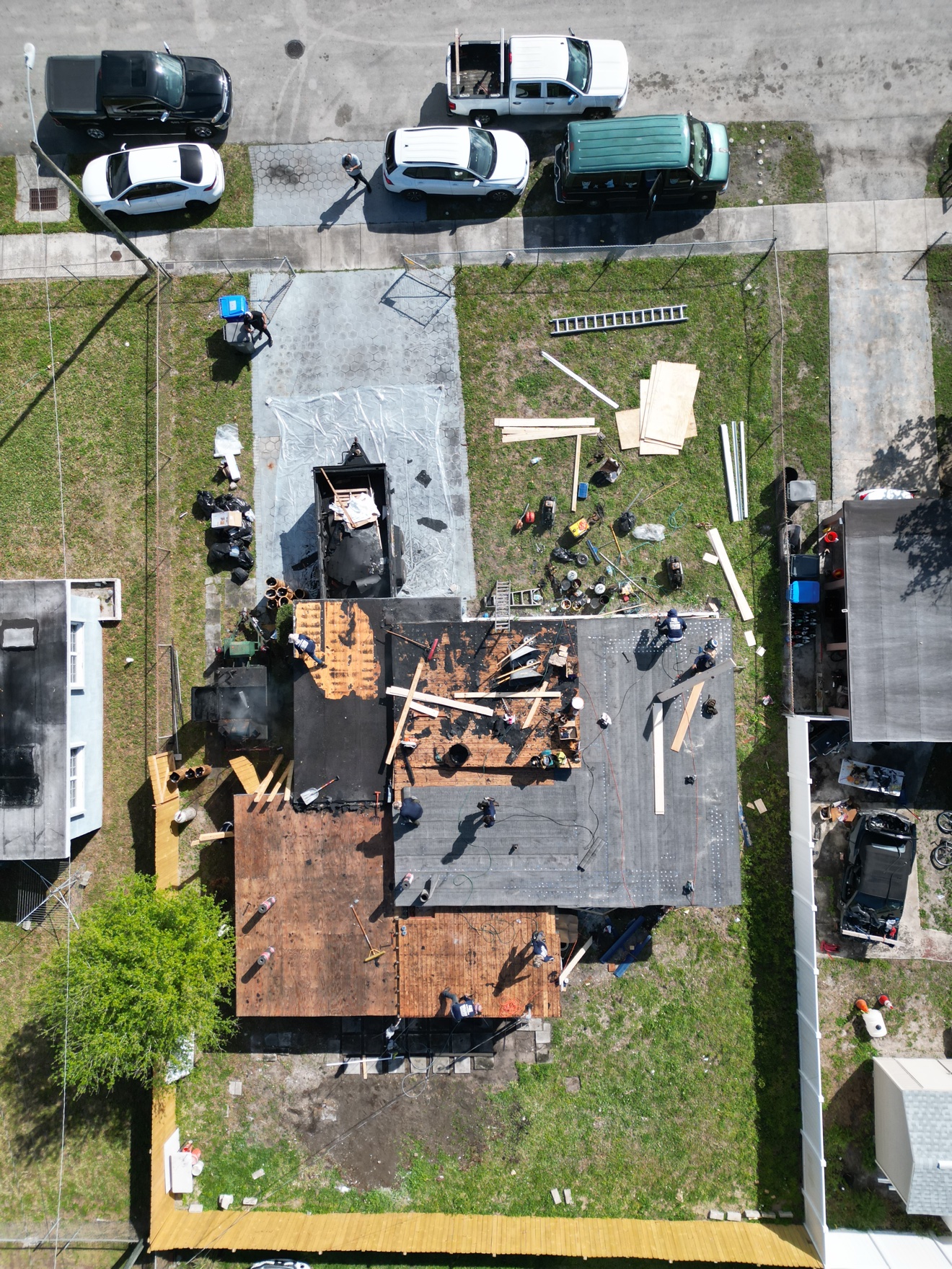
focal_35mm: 24
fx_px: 880
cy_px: 634
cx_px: 476
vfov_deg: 71.6
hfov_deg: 56.8
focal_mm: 6.72
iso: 150
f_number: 1.7
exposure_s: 1/3000
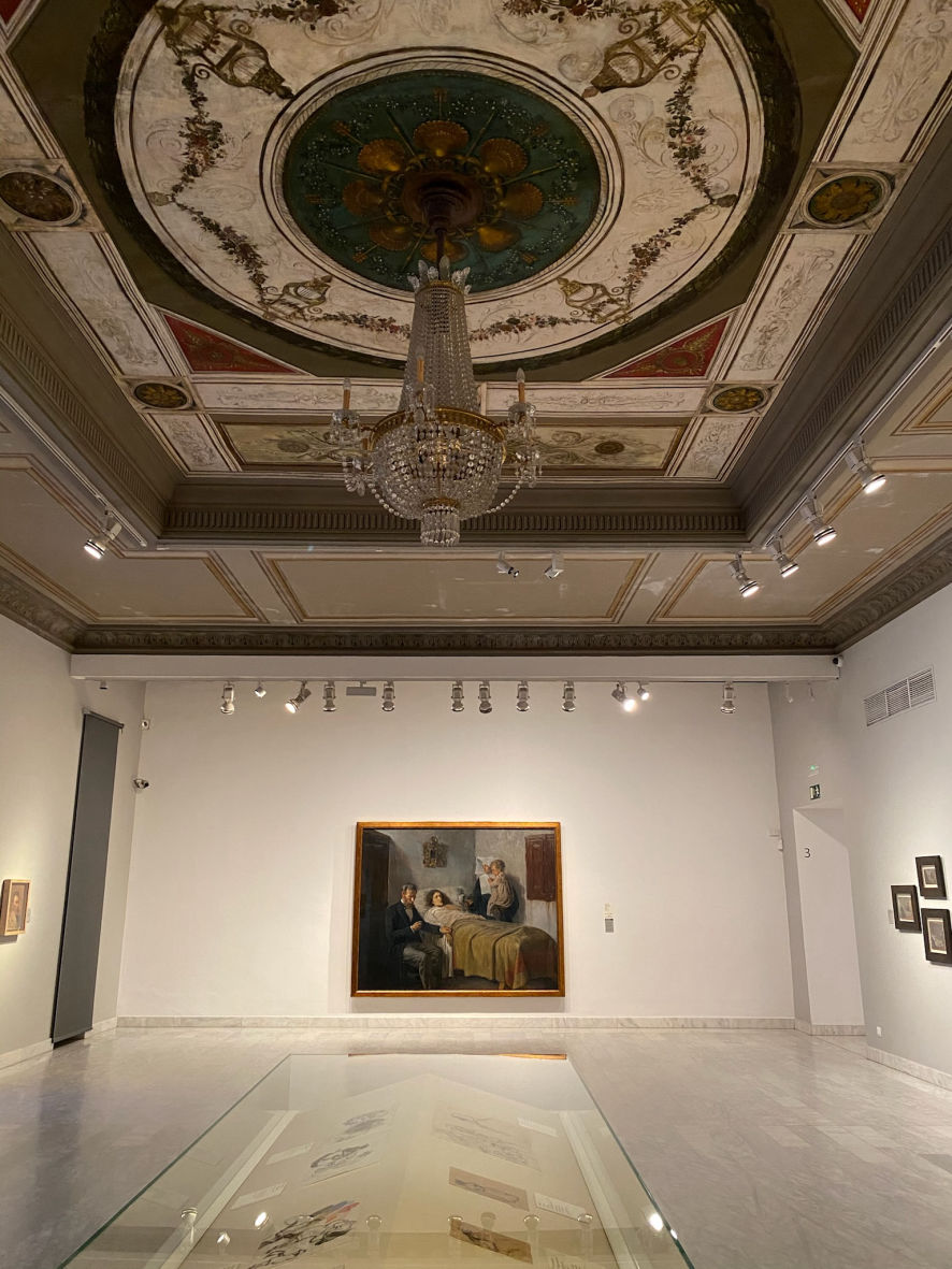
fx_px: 953
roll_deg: -0.7
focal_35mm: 26
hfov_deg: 53.1
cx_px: 476
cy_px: 634
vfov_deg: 67.3
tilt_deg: +15.8
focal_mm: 4.25
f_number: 1.8
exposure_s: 1/33
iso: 320
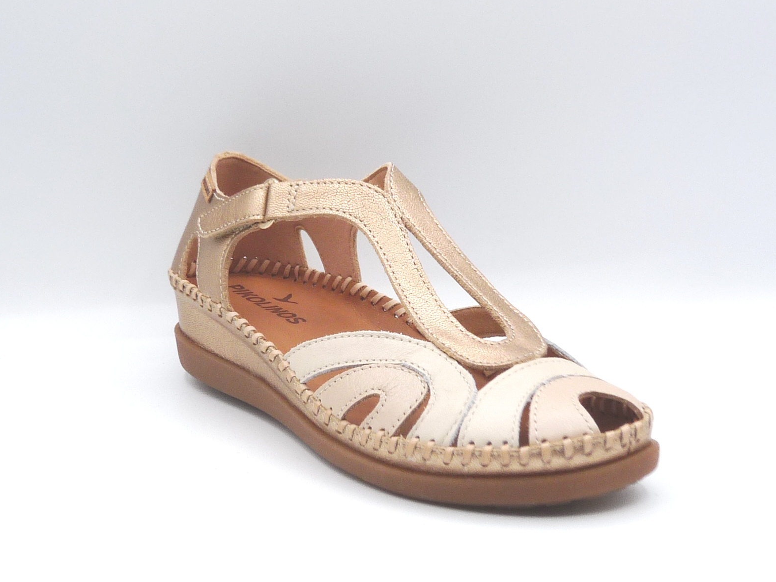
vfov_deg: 27.0
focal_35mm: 54
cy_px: 292
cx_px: 385
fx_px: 1211
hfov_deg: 35.5
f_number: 5
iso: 100
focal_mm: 5.4
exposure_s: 1/200
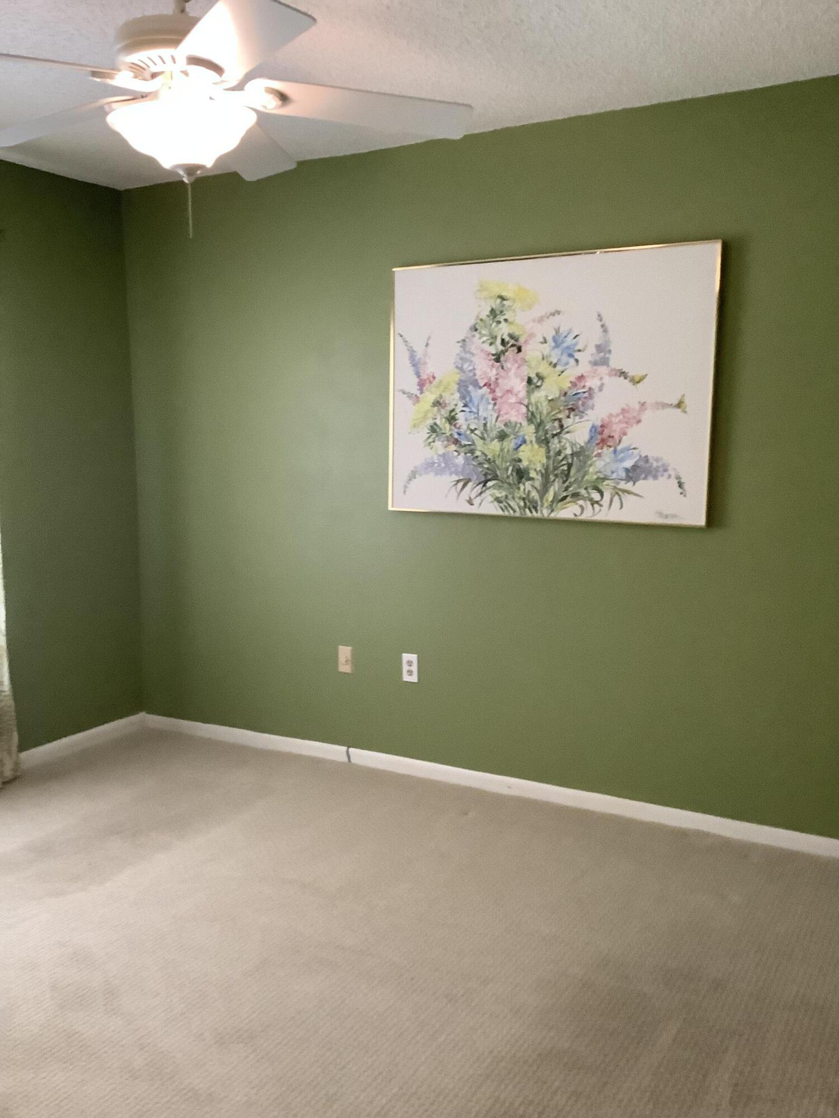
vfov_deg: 58.4
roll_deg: -0.7
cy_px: 559
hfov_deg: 45.4
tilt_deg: -6.2
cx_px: 420
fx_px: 1002
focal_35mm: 31
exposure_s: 1/60
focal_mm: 3.3
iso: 400
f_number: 2.4
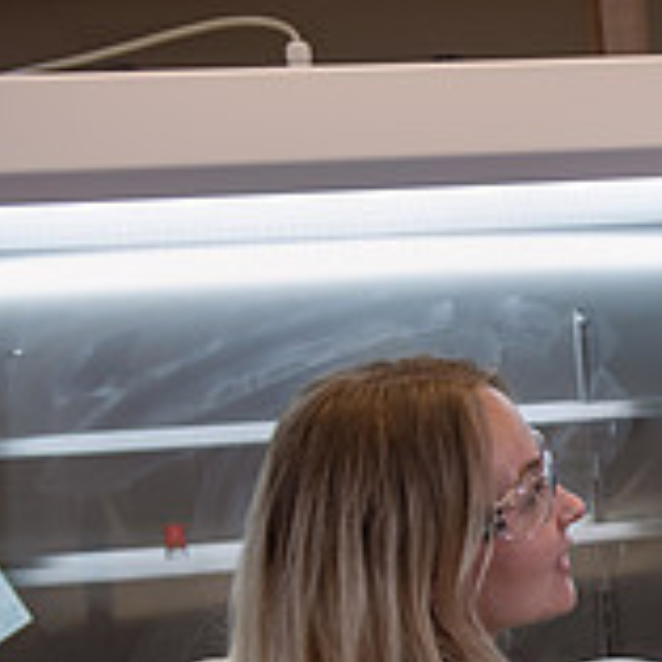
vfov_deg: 15.5
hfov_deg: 15.0
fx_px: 2380
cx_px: 911
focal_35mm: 110
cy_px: 702
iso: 500
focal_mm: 35
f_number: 3.5
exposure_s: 1/200
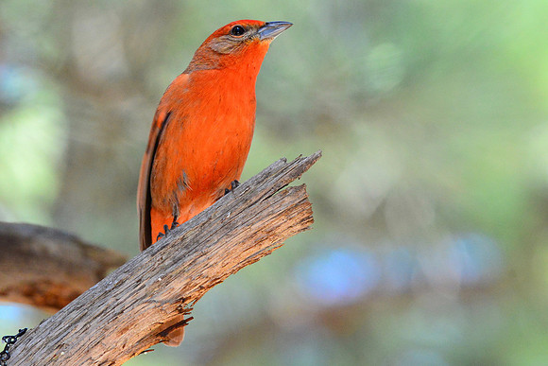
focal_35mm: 280
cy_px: 183
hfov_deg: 7.4
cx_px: 274
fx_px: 4263
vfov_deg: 4.9
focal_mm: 280
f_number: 9
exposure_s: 1/320
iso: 2500
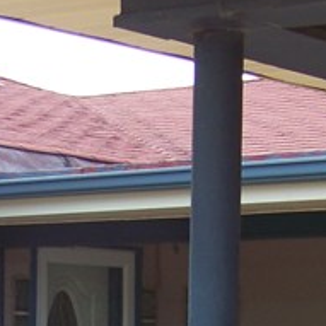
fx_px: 1822
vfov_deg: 9.9
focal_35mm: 171
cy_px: 500
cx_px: 90
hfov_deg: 10.2
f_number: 2.8
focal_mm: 5.85
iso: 64
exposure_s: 1/200
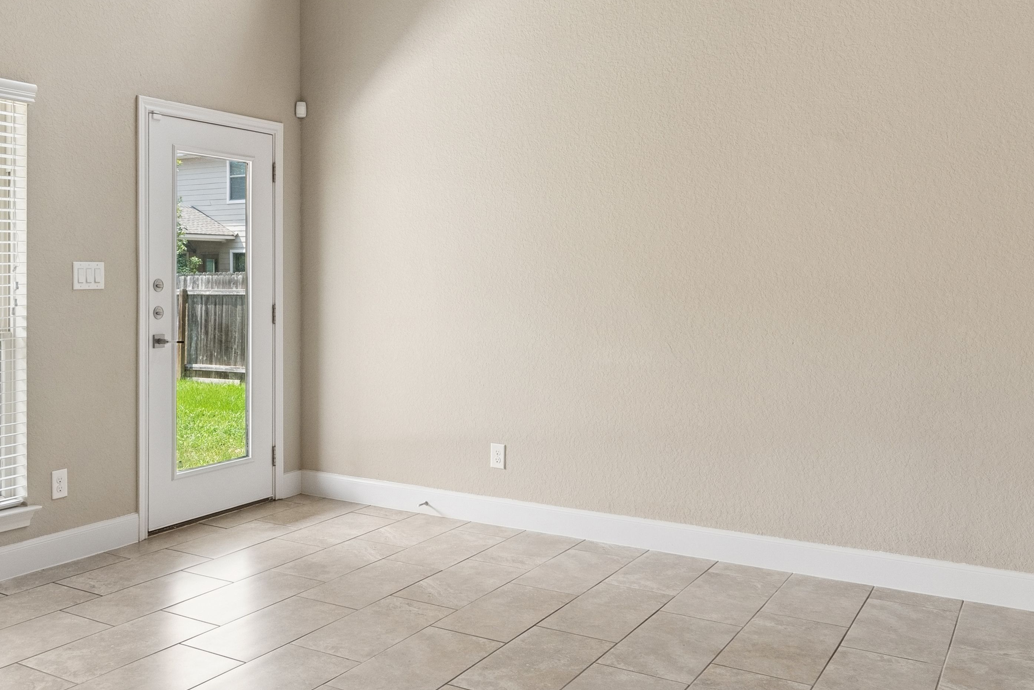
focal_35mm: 32
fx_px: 919
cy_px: 282
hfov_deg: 58.1
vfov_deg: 41.0
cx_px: 398
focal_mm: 11
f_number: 8
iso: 320
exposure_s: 1/50
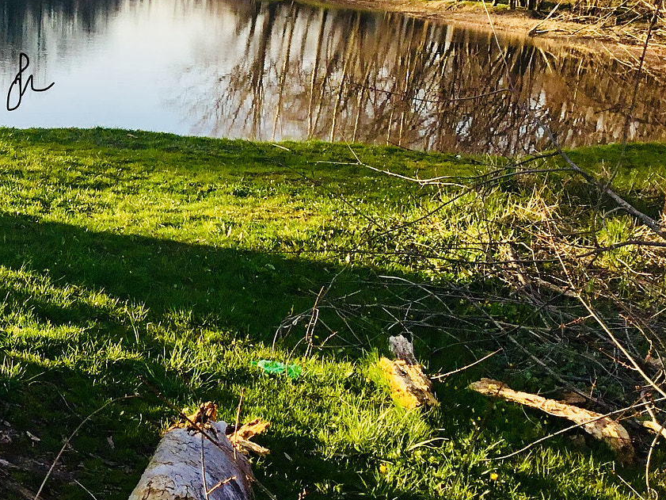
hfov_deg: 30.9
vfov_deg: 24.4
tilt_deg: -9.6
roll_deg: -2.2
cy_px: 93
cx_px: 41
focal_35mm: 59
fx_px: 1135
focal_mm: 3.3
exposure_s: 1/319
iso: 25
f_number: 2.4
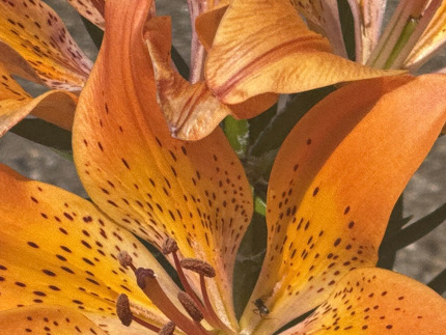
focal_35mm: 558
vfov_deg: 2.7
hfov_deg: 3.5
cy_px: 466
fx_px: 7193
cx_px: 574
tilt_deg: -36.5
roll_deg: -0.3
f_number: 2.8
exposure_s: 1/1577
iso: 50
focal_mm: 15.66
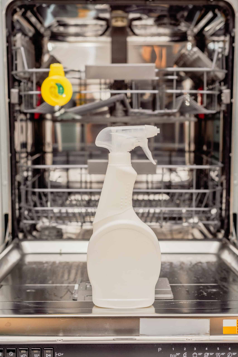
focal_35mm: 50
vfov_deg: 39.6
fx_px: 495
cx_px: 119
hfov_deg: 27.0
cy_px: 178
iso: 100
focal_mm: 50
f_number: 5.6
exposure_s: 1/200
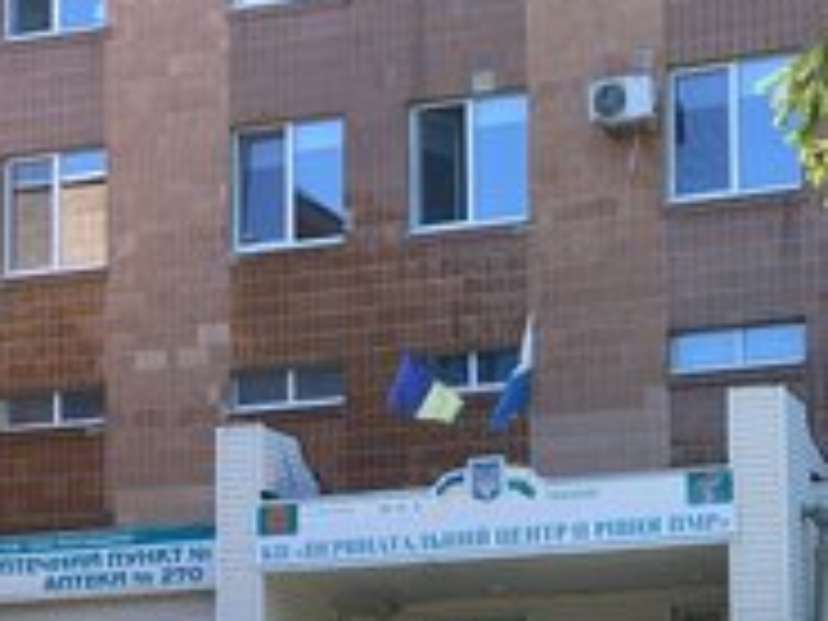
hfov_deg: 17.4
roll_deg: +0.7
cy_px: 644
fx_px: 2703
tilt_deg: +5.8
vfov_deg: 12.9
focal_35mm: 113
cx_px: 446
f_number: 2
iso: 20
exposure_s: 1/545
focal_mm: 6
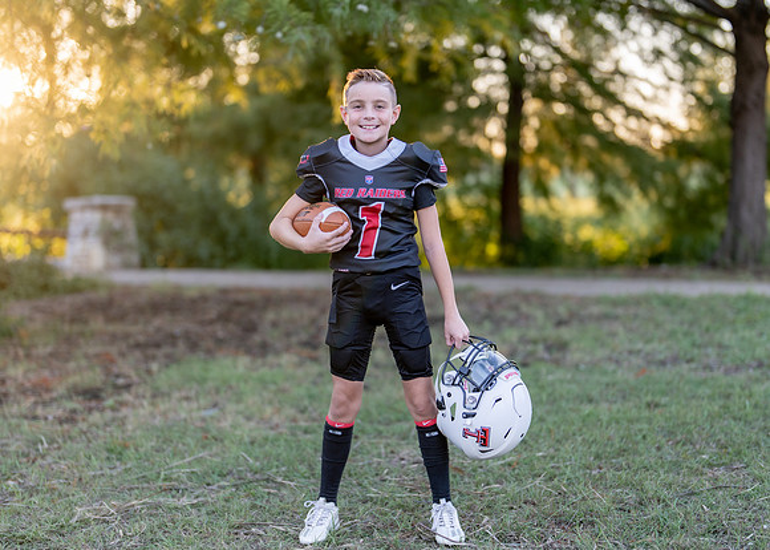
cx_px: 398
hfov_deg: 29.3
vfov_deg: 21.2
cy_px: 278
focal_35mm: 67
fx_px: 1471
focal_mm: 50
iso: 100
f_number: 1.2
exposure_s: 1/400
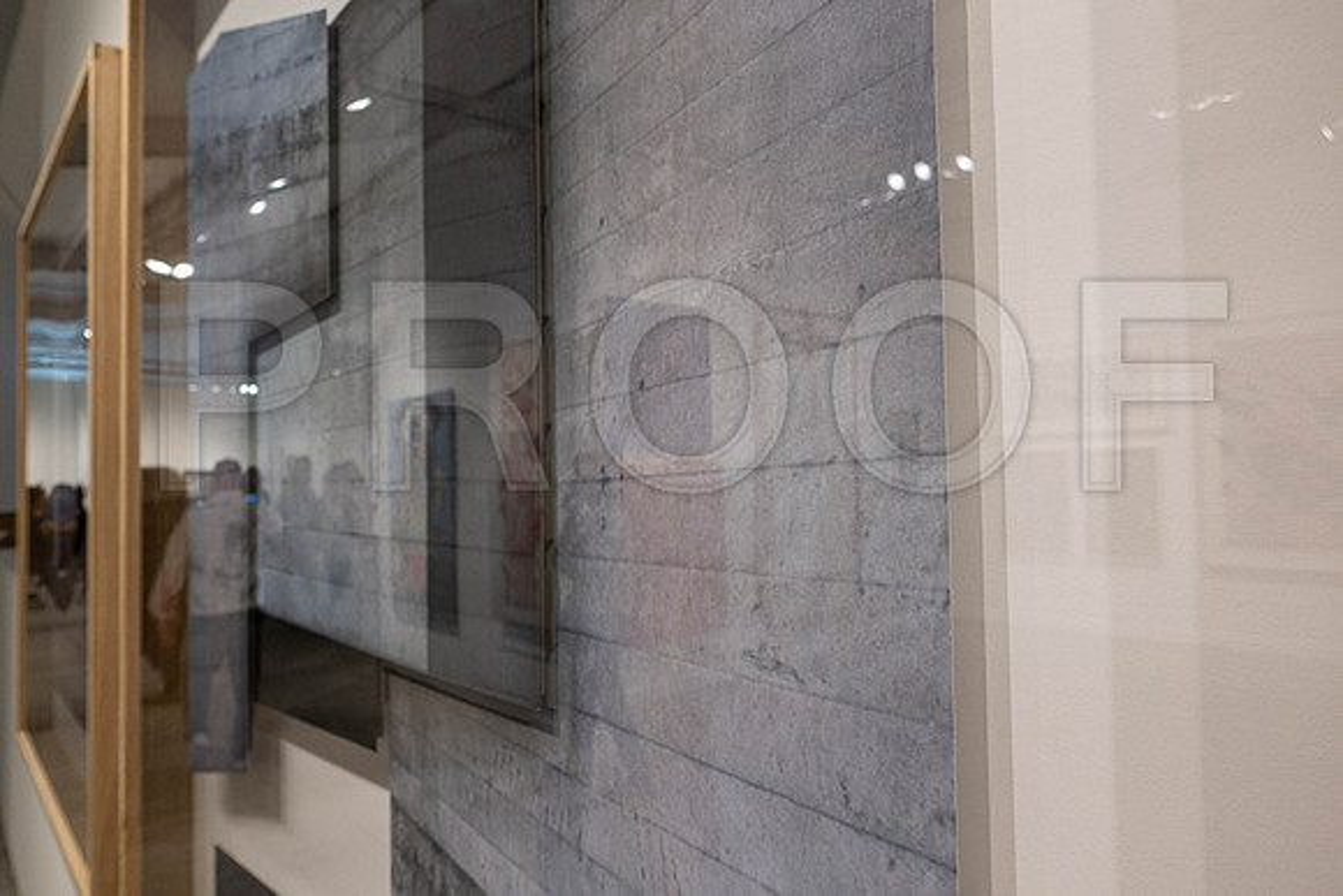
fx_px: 896
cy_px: 448
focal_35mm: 24
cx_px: 672
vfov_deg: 53.2
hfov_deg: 73.7
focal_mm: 8.8
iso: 400
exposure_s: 1/80
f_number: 3.5
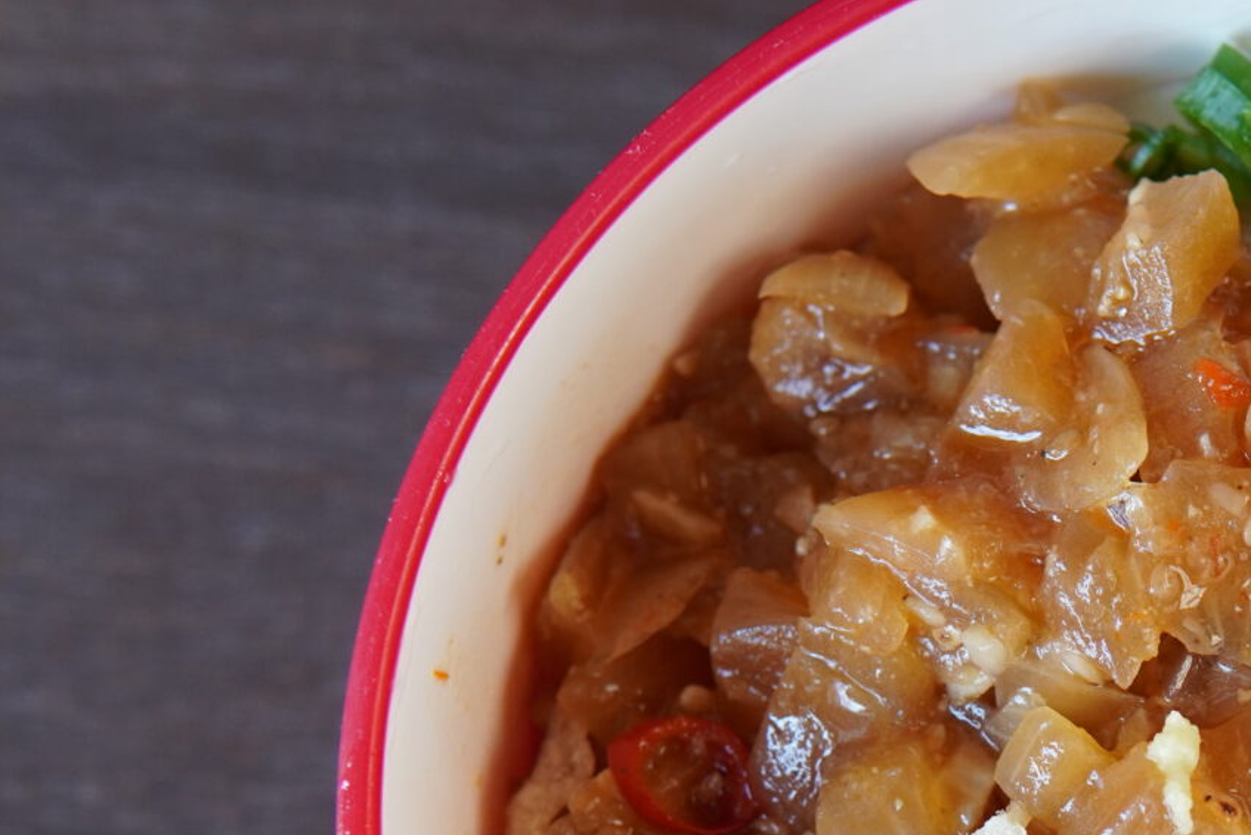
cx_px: 1204
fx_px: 3545
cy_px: 862
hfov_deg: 19.5
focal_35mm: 102
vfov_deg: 13.2
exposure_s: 1/50
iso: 500
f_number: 3.5
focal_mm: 30
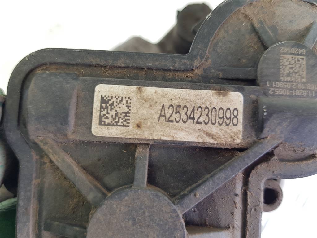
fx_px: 238
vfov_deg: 53.1
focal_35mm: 26
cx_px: 158
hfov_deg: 67.3
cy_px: 119
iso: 50
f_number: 1.7
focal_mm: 4.2
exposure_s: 1/50
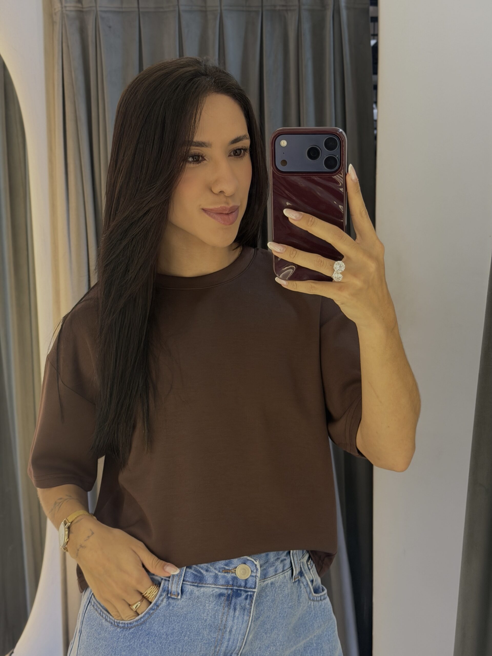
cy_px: 328
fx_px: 910
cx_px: 246
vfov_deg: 39.7
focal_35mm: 48
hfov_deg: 30.3
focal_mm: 6.76
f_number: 1.78
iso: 200
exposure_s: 1/60
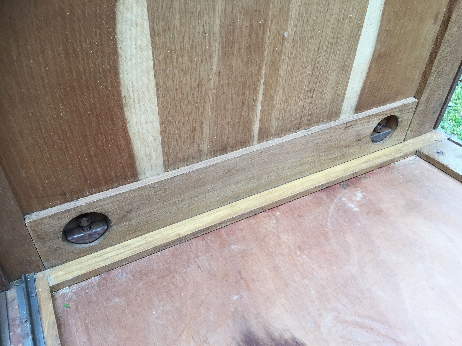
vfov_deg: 48.2
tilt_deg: -35.4
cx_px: 231
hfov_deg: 61.7
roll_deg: -1.5
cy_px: 173
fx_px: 387
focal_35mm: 29
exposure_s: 1/33
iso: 32
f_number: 2.2
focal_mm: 4.15
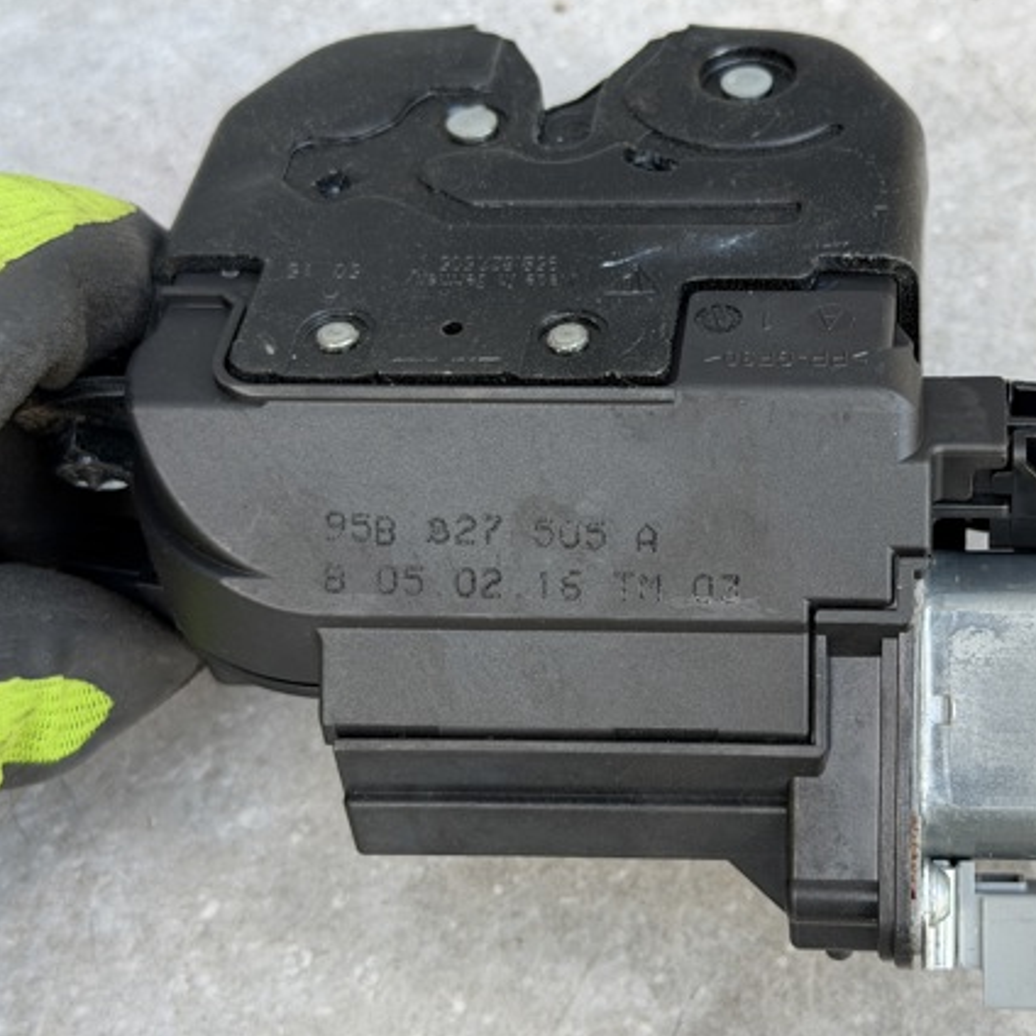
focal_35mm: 64
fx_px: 2167
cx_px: 779
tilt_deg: -62.7
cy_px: 571
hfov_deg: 26.5
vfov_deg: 26.9
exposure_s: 1/121
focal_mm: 6.76
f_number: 1.78
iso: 64
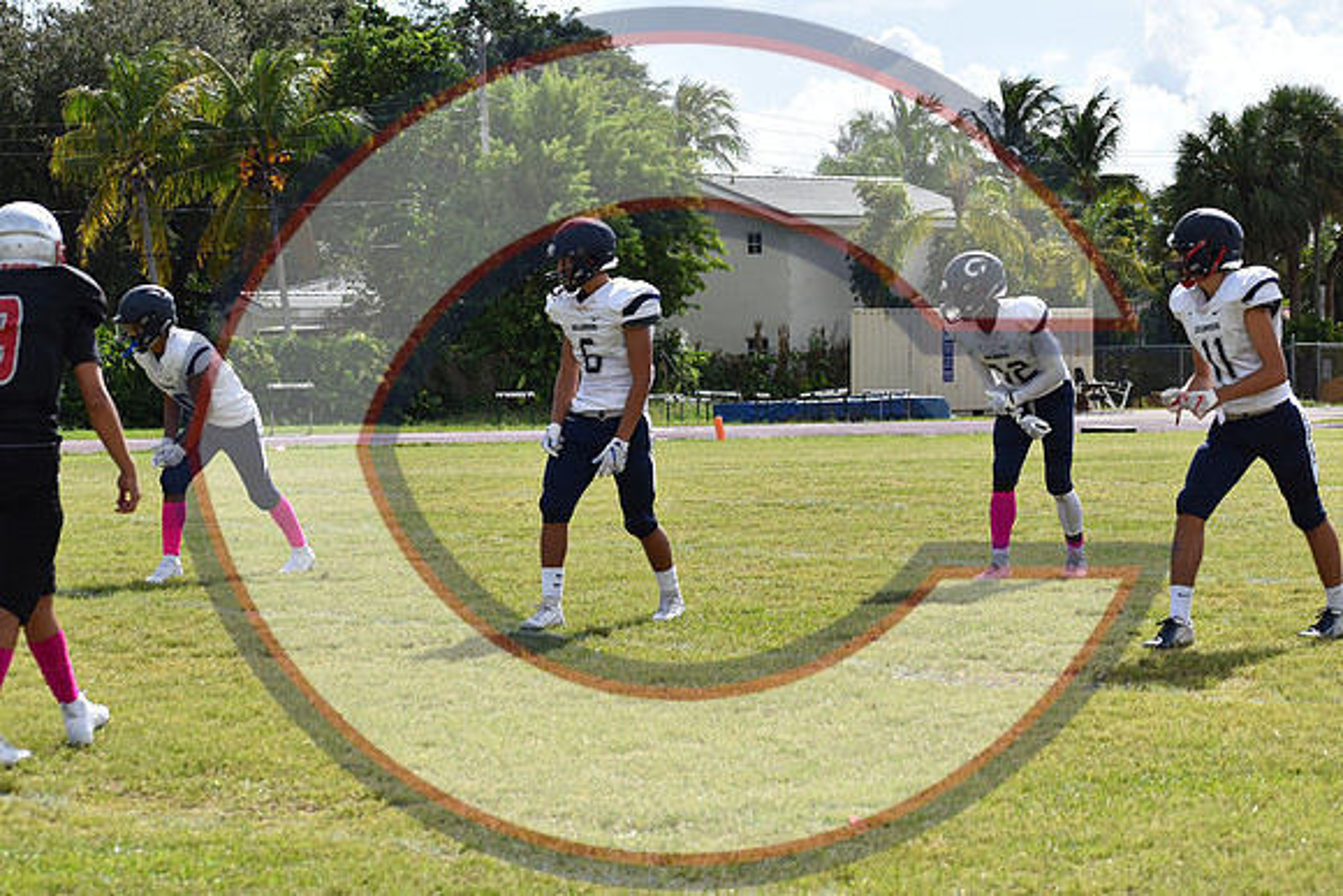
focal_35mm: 108
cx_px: 672
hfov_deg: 18.9
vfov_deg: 12.7
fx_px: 4030
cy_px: 448
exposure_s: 1/1600
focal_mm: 72
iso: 400
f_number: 7.1
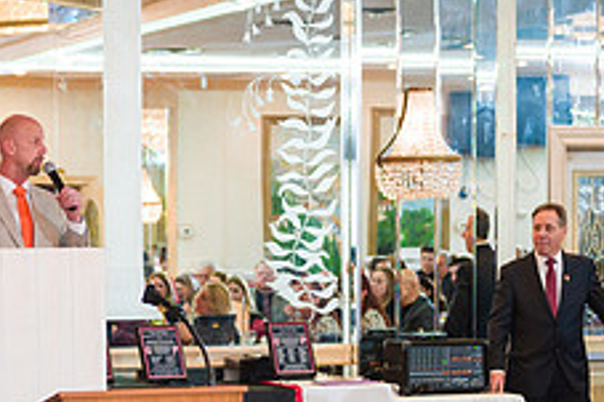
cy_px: 351
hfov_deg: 15.9
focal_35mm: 127
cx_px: 40
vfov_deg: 10.7
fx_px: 2129
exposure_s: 1/200
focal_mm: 48
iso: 1250
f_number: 3.2
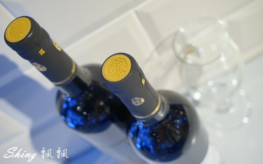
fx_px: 366
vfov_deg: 25.3
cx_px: 131
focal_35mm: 51
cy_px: 77
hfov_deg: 39.6
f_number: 5.6
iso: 800
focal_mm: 49
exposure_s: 1/30
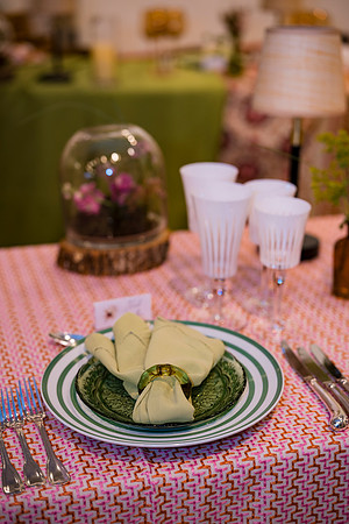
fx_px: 800
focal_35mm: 55
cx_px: 174
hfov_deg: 24.6
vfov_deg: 36.2
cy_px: 262
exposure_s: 1/125
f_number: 2.2
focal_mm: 55
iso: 200
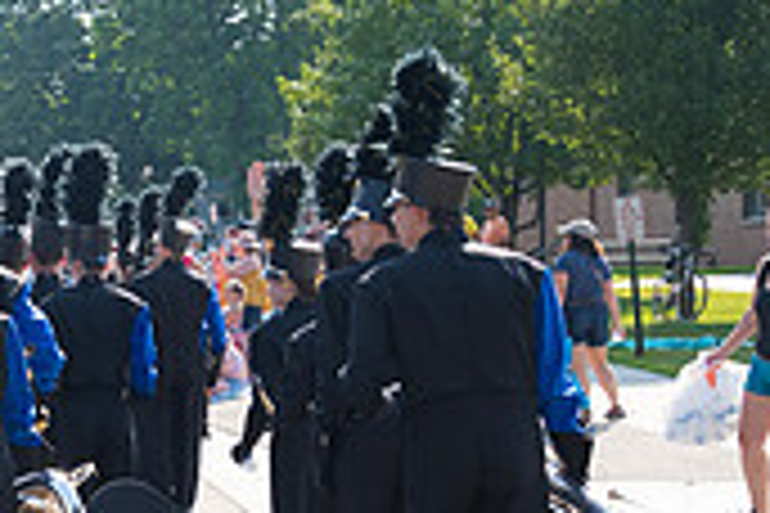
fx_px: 2460
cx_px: -459
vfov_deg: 11.9
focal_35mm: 115
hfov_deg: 16.0
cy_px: 421
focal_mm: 34
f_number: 6.3
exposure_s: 1/800
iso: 1250
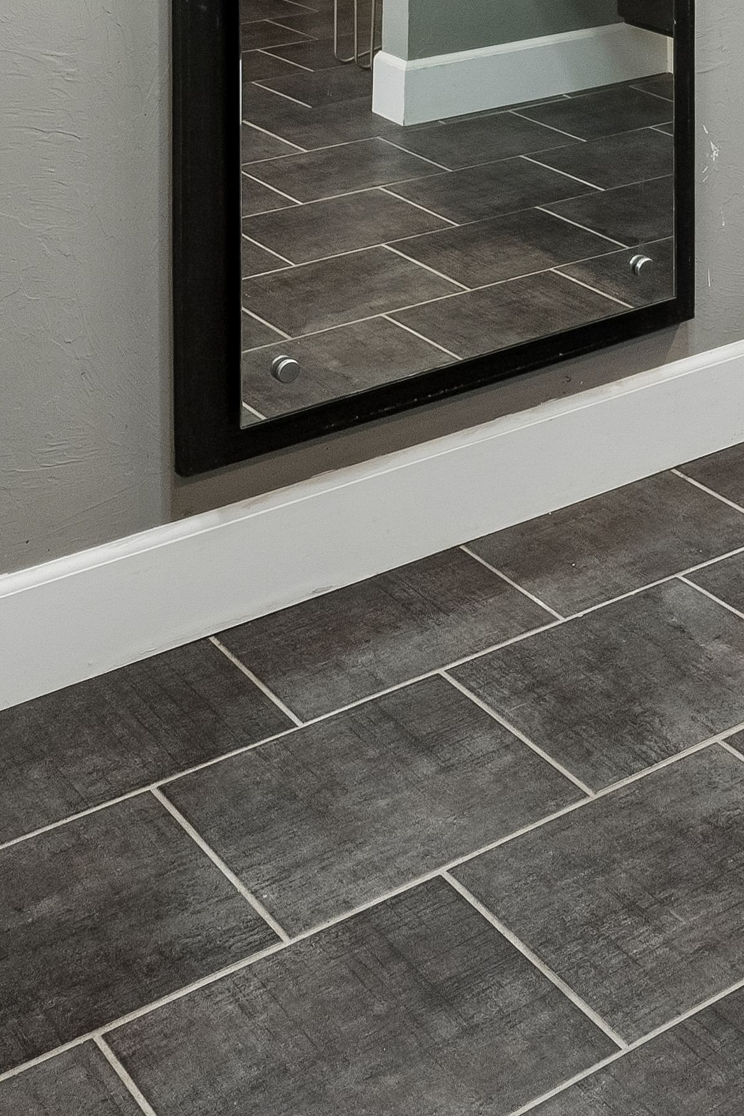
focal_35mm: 64
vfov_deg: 25.2
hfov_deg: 19.5
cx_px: 984
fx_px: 1984
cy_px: -478
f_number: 8
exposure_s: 1/30
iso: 800
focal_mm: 16
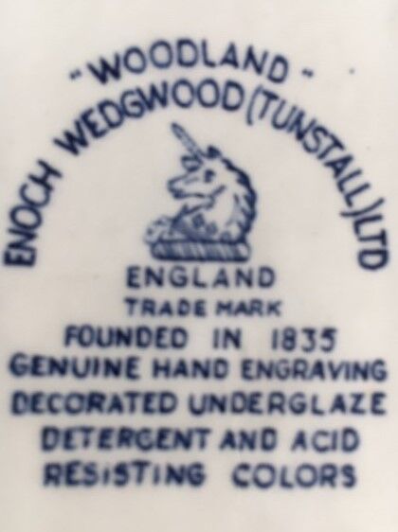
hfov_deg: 48.1
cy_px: 266
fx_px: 446
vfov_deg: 61.7
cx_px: 199
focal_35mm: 29
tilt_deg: -86.4
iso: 64
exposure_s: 1/33
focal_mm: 4.15
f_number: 2.2
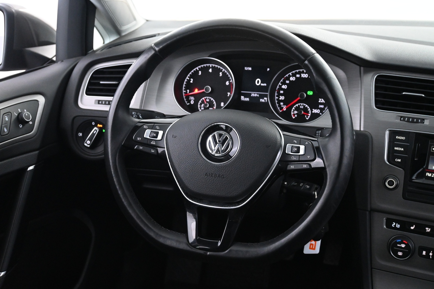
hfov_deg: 48.7
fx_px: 479
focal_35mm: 40
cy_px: 144
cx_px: 217
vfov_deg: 33.6
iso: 4000
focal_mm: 26.5
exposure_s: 1/40
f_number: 4.5
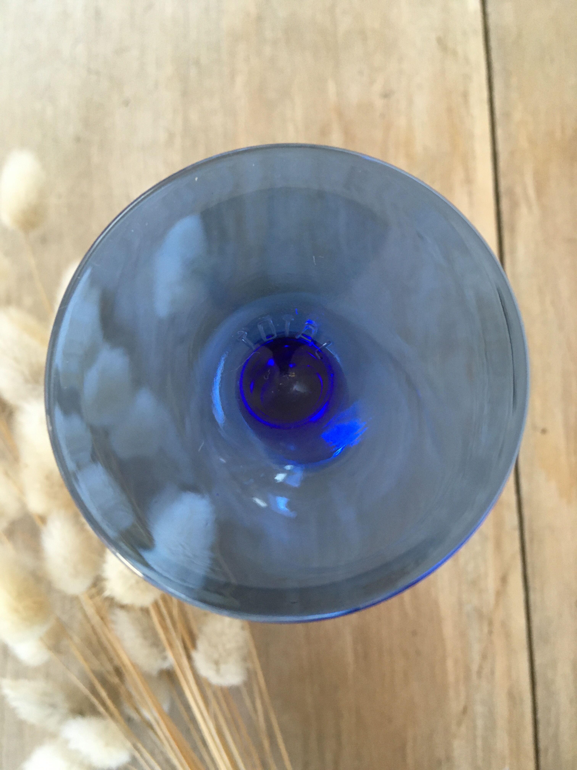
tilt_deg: -80.9
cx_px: 288
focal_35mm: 29
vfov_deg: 61.7
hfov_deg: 48.2
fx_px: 645
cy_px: 385
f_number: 2.2
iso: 160
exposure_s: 1/33
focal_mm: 4.15
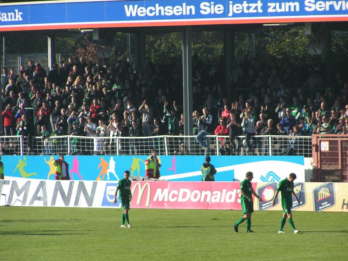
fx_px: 3297
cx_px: 175
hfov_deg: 6.0
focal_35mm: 328
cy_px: 130
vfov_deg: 4.5
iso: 50
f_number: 4.5
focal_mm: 49.8
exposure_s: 1/500
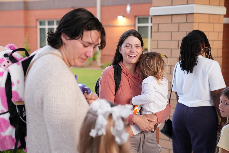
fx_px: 446
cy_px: 76
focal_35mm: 70
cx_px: 114
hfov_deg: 28.8
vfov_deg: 19.5
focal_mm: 70
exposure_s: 1/125
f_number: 3.5
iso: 2000
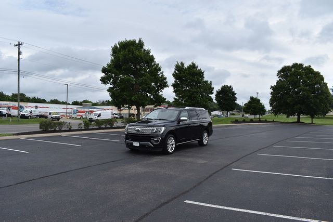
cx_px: 166
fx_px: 250
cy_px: 111
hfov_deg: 67.4
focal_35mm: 27
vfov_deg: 48.0
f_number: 8
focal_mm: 18
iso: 100
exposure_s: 1/250
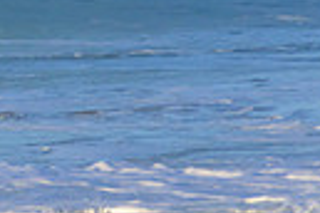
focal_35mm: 4502
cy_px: -259
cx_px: -298
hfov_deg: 0.5
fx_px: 40015
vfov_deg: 0.3
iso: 2200
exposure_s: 1/1600
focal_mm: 1000
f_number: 11
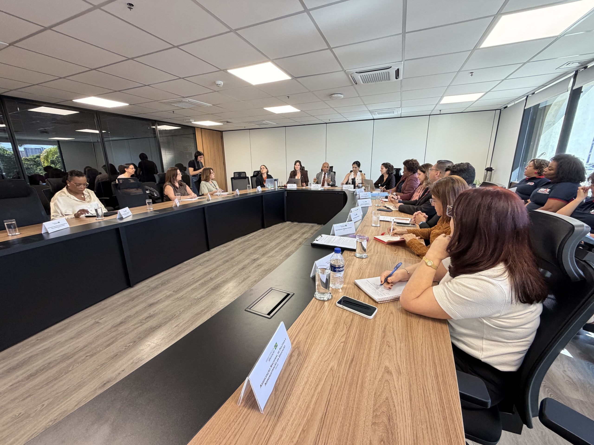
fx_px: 240
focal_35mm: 14
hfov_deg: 102.1
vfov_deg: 85.7
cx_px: 297
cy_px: 222
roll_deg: +0.6
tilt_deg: -14.3
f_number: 2.2
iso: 250
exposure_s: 1/120
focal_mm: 2.22
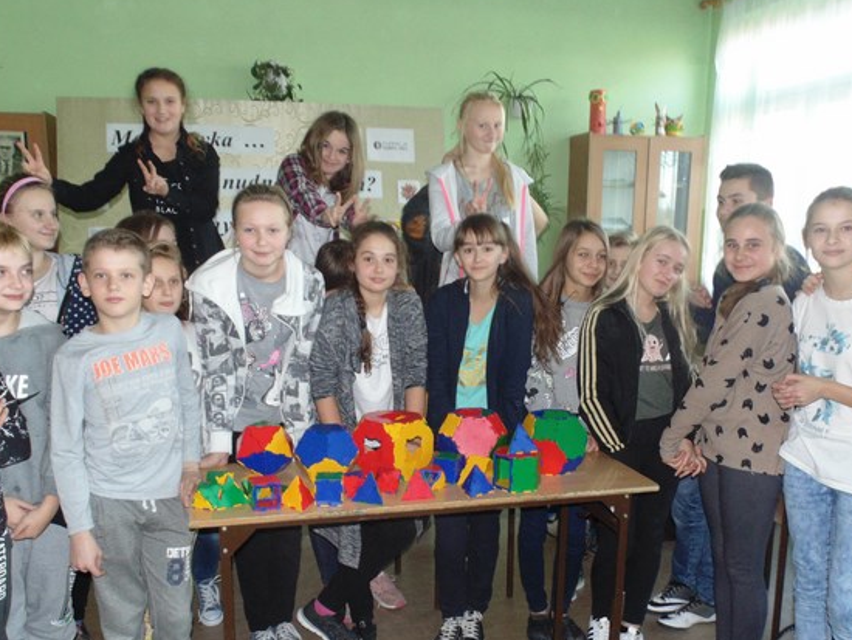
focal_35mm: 32
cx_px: 429
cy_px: 395
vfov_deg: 43.9
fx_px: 788
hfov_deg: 56.8
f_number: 3.1
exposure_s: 1/30
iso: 200
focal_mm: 4
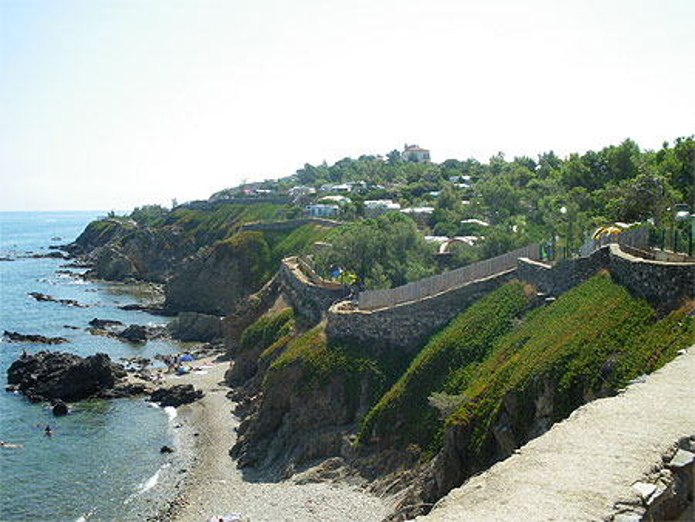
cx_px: 348
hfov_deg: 51.3
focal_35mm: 36
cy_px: 261
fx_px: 723
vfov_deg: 39.7
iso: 64
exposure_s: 1/160
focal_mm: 6.3
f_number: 5.4
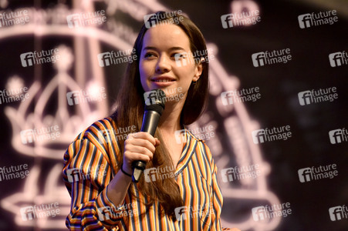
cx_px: 174
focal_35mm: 410
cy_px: 116
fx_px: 3960
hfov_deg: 5.0
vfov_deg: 3.3
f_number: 5.6
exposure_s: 1/125
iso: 6400
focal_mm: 410
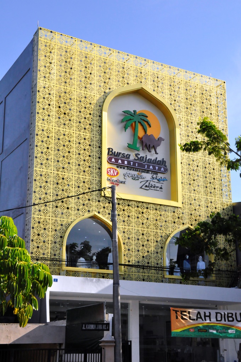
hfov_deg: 23.7
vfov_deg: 35.1
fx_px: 574
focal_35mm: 57
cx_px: 120
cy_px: 181
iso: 2000
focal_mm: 38
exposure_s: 1/1250
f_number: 18
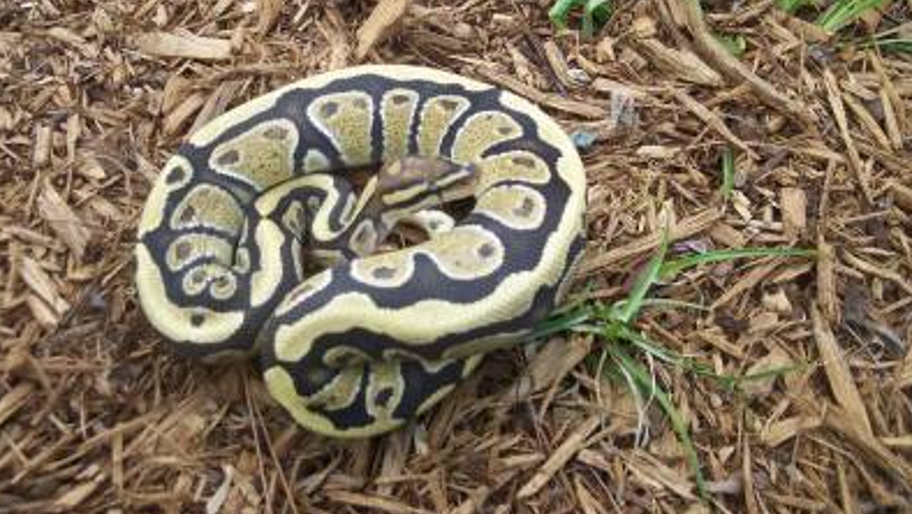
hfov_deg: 48.3
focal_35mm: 42
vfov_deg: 28.3
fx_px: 1016
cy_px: 185
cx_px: 456
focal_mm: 8
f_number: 2.8
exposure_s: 1/500
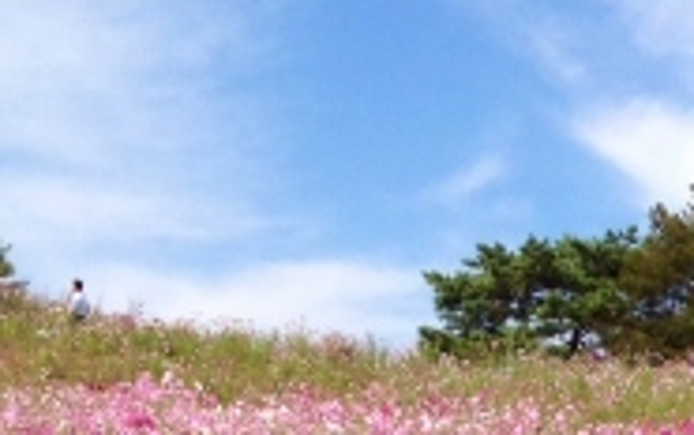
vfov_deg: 9.7
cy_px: 795
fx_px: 2423
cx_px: 720
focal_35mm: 128
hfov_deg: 15.9
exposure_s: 1/1577
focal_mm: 4.28
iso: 50
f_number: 2.4
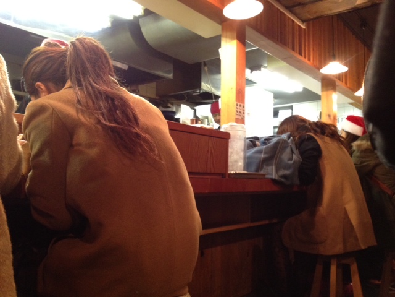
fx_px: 399
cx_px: 198
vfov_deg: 40.7
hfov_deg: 52.6
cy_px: 148
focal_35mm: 35
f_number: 2.4
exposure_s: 1/20
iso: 250
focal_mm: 4.28
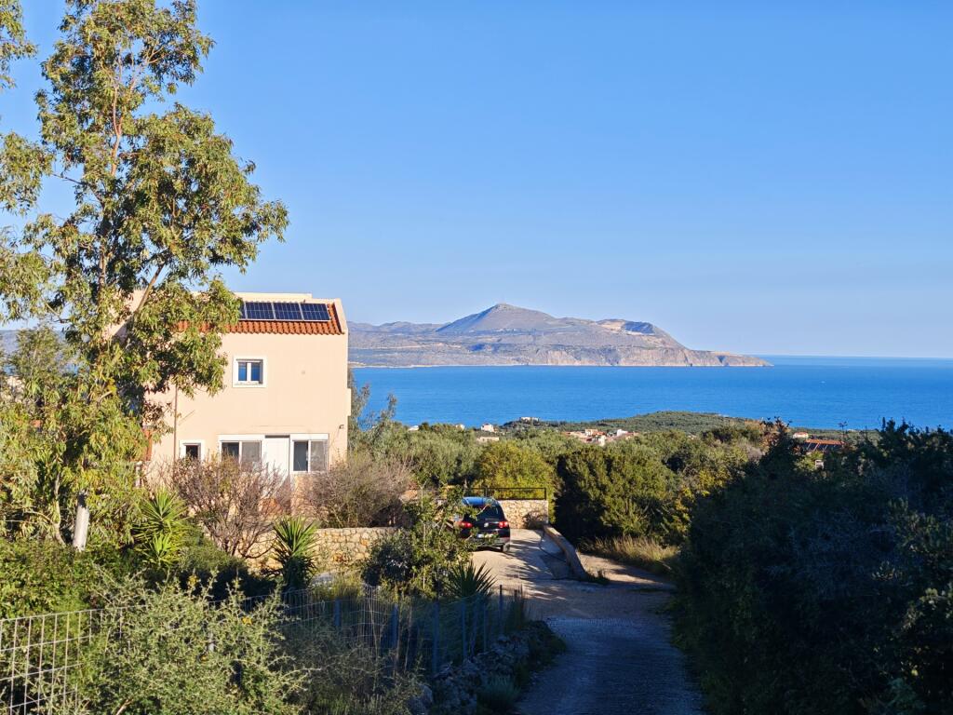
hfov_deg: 41.2
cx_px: 476
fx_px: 1266
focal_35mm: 46
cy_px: 358
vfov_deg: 31.5
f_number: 1.62
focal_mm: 6.55
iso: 50
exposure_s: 1/3349
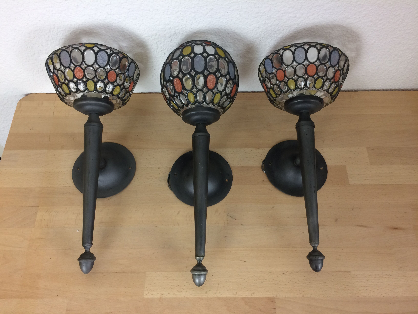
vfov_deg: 48.2
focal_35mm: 29
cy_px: 157
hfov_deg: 61.7
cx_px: 209
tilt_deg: -60.8
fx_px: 350
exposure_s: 1/33
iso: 64
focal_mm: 4.15
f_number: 2.2
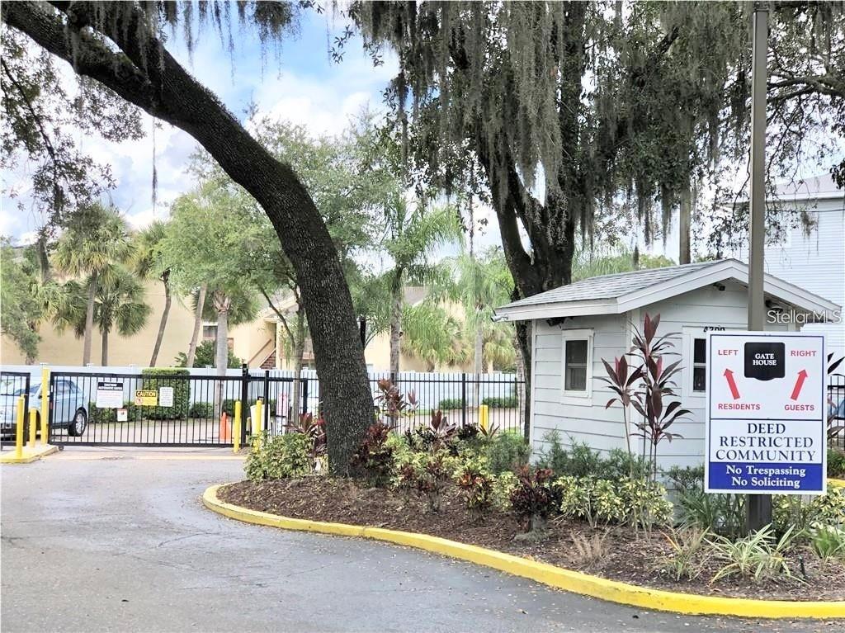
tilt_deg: +3.2
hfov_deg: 33.8
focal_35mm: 57
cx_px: 422
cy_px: 316
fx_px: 1391
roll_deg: -1.8
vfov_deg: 25.6
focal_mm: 6.6
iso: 20
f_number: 2.8
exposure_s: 1/268
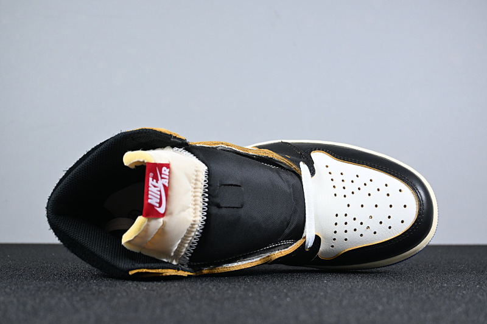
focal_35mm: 51
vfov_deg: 26.5
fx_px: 690
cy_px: 162
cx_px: 244
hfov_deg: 38.9
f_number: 5
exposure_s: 1/125
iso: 560
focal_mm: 34
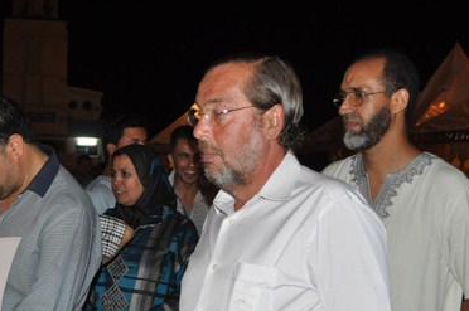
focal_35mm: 62
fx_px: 807
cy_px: 250
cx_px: 154
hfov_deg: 32.1
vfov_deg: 21.6
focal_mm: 24
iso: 800
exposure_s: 1/60
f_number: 3.8
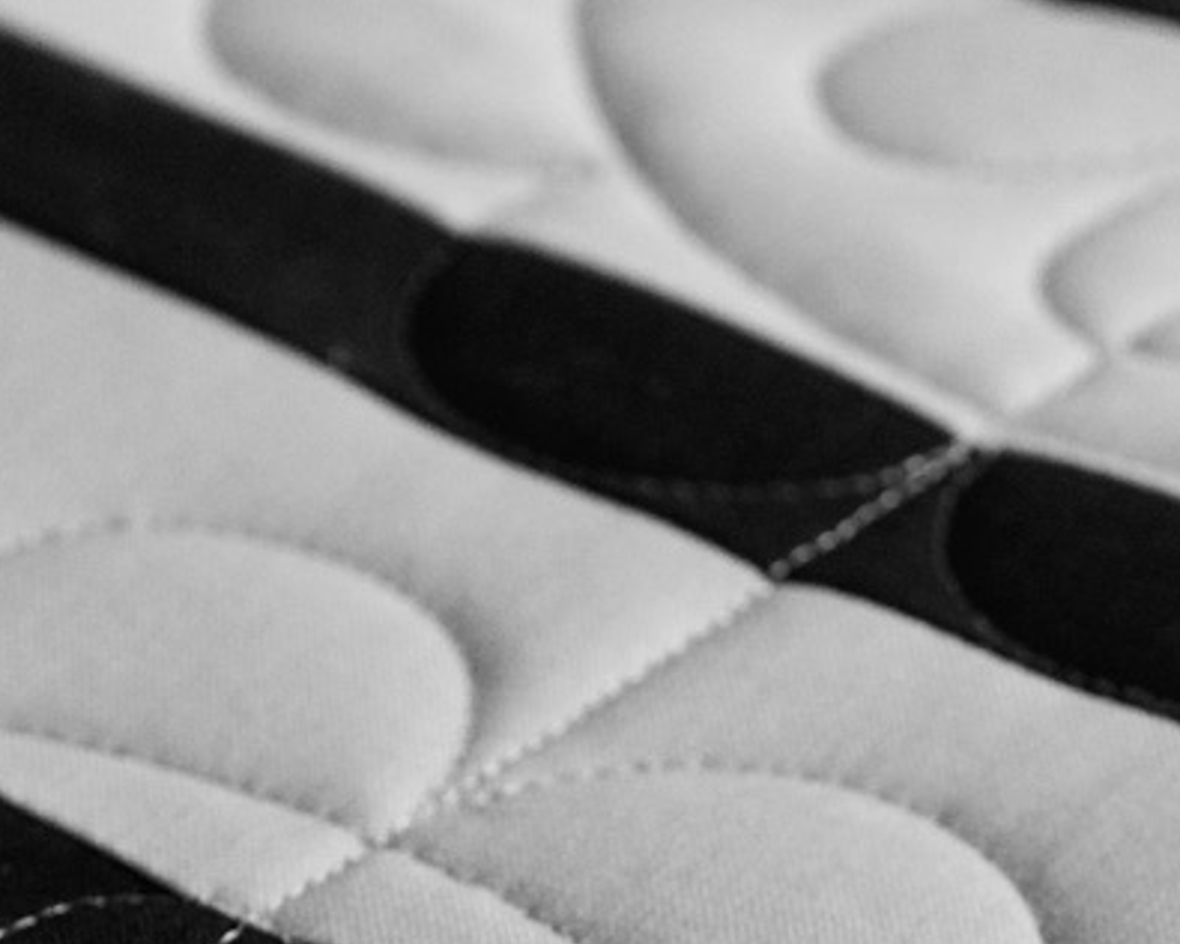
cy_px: 1341
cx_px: -236
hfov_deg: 8.6
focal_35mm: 222
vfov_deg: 6.9
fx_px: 7744
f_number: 2.8
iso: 400
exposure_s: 1/60
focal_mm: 27
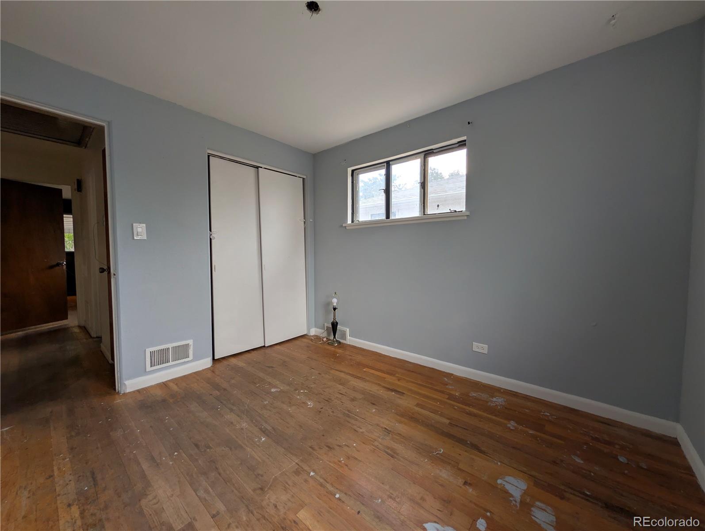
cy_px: 266
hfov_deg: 110.5
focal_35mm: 12
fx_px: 245
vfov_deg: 94.6
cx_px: 352
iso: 44
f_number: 1.7
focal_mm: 2.02
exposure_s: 1/220
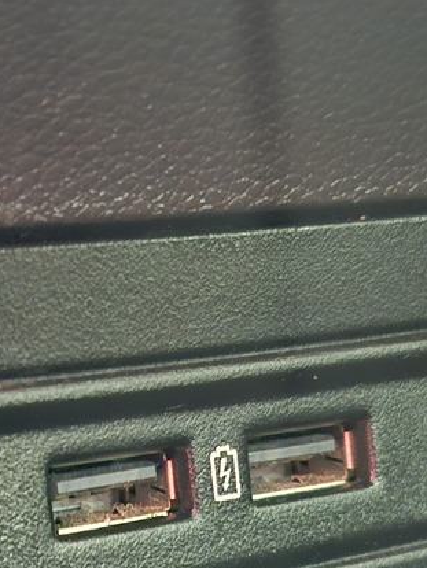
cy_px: 409
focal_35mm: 80
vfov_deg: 24.2
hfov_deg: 18.3
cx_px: 80
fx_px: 1314
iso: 1250
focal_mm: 5.54
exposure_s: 1/8
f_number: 1.8
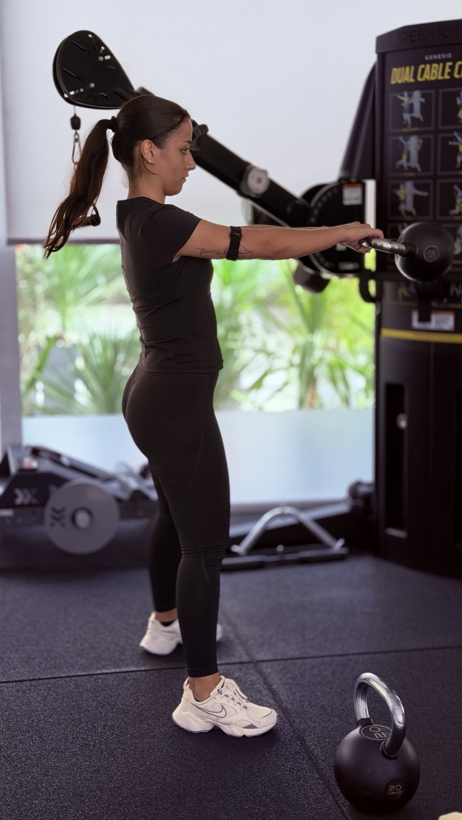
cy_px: 414
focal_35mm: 53
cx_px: 197
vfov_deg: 39.2
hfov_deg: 22.6
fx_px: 1154
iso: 50
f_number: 1.78
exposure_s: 1/155
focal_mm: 6.76
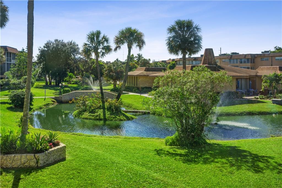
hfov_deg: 53.1
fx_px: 282
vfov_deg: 36.8
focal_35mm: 36
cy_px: 94
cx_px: 141
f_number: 8
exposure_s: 1/250
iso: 100
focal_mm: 24
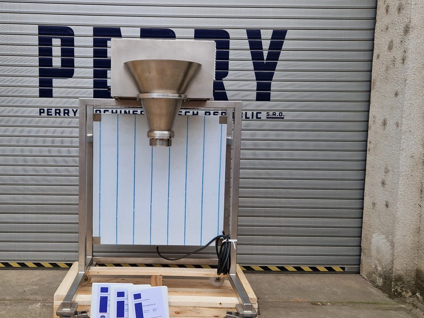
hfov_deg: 53.3
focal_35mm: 34
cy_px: 162
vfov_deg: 41.8
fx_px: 417
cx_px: 155
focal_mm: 5.4
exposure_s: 1/304
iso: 50
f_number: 1.8
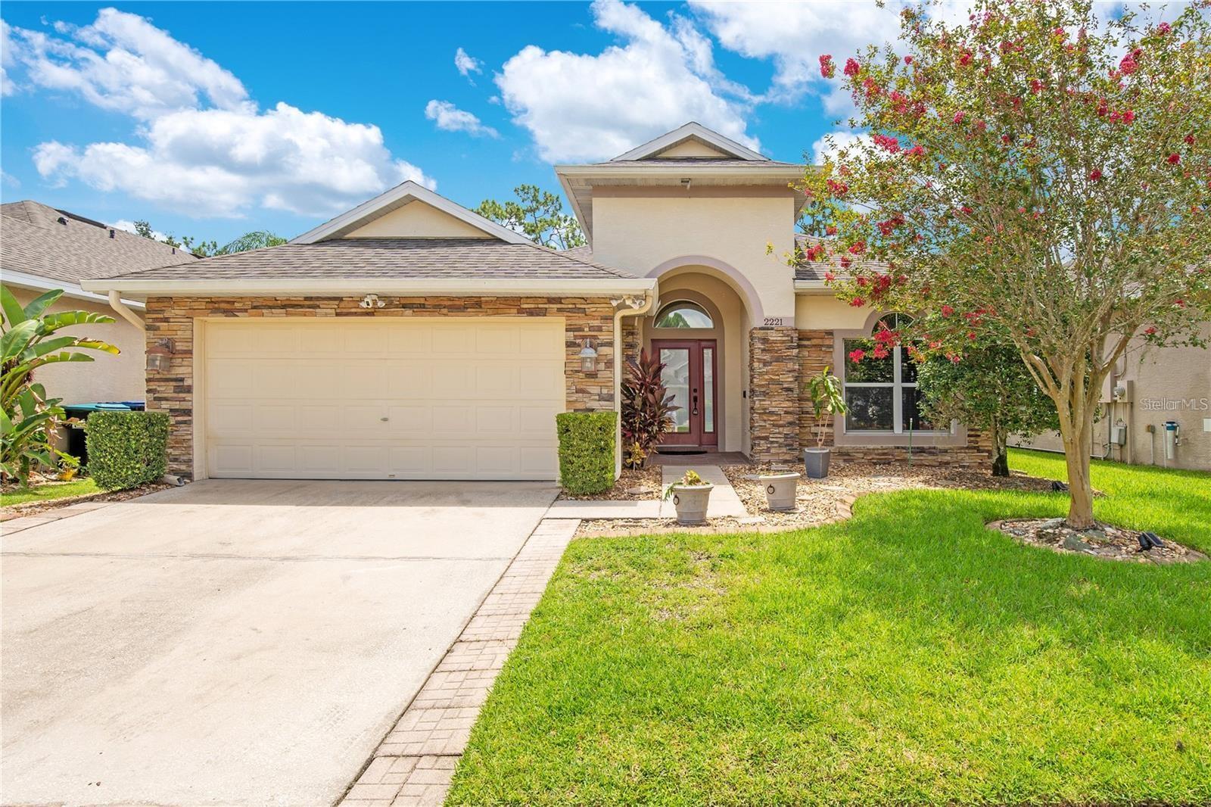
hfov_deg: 96.7
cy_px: 404
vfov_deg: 73.7
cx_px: 606
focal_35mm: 16
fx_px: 538
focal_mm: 16
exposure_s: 1/125
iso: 100
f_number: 9
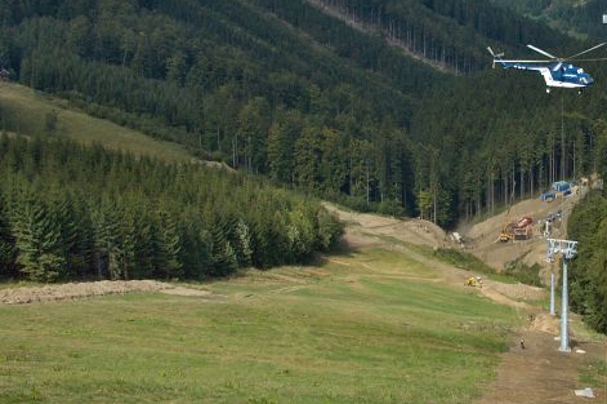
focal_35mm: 63
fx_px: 1061
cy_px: 123
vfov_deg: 21.4
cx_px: 497
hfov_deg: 31.0
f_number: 11
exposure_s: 1/500
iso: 800
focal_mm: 22
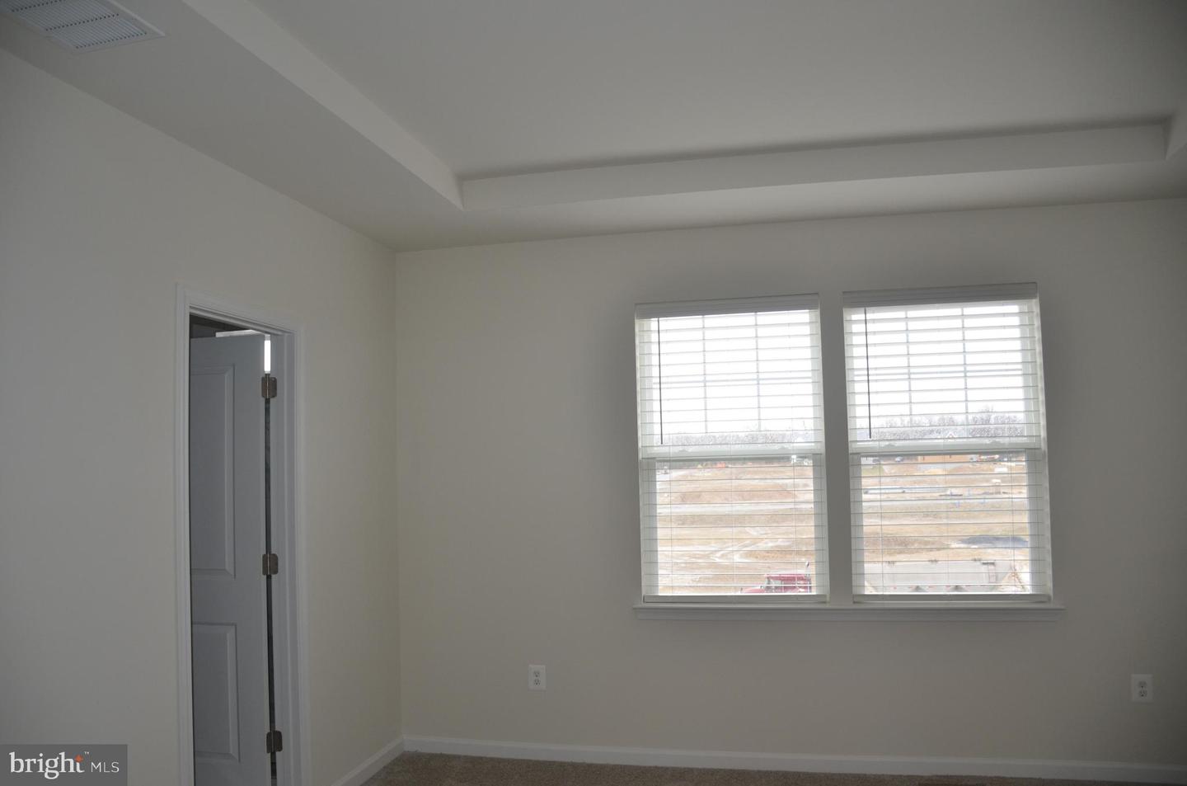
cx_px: 594
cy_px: 393
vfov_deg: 47.7
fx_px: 888
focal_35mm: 27
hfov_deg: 67.5
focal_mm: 18
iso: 400
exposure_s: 1/100
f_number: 3.5
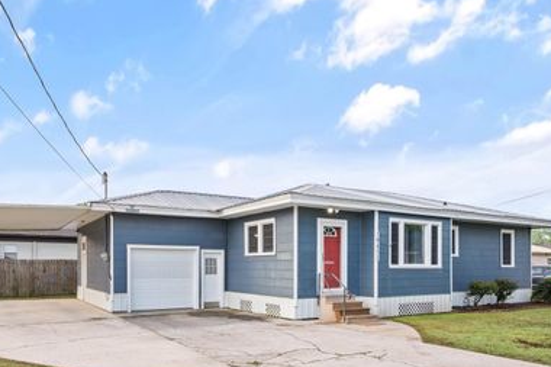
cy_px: 230
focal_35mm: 26
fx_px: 393
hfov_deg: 69.1
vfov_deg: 49.6
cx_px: 210
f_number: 10
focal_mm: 19.5
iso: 200
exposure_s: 1/40
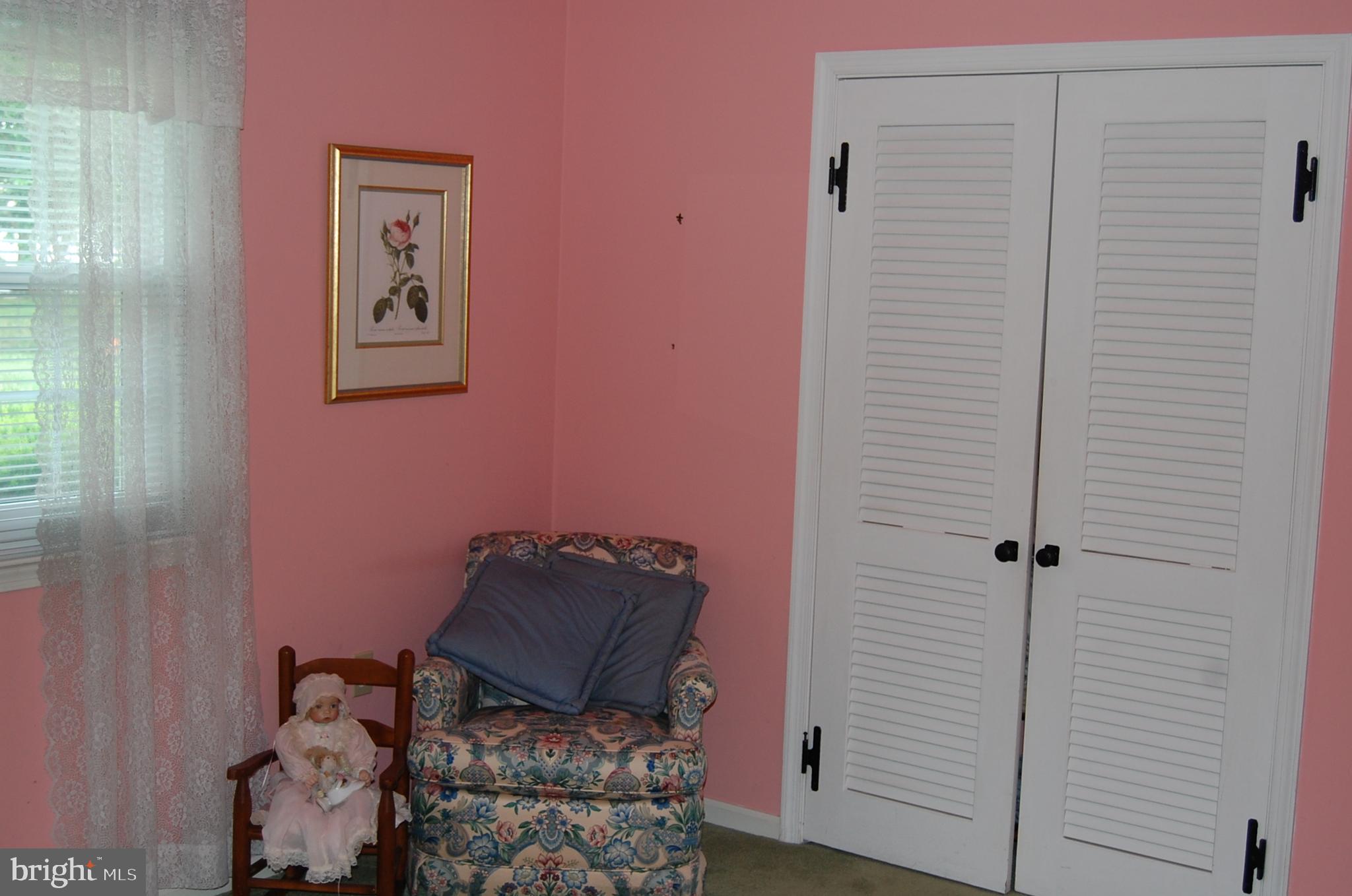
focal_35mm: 45
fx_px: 1687
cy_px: 448
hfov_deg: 43.7
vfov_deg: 29.8
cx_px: 676
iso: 400
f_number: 4.2
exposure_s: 1/60
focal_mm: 30
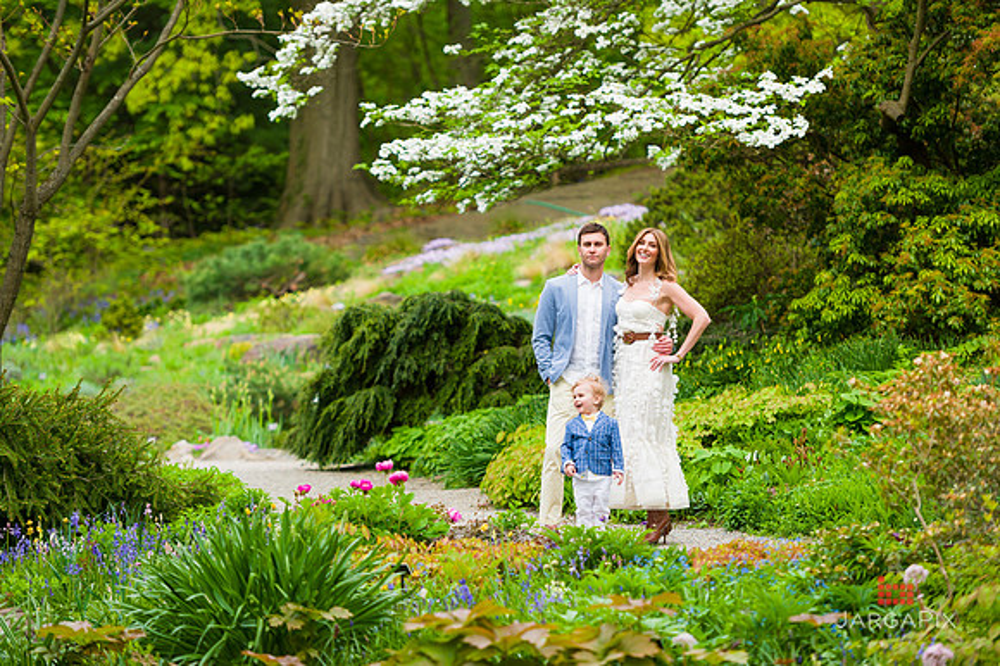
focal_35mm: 140
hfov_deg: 14.7
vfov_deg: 9.8
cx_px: 500
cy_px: 333
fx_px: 3887
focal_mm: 140
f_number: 3.5
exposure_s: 1/640
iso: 200
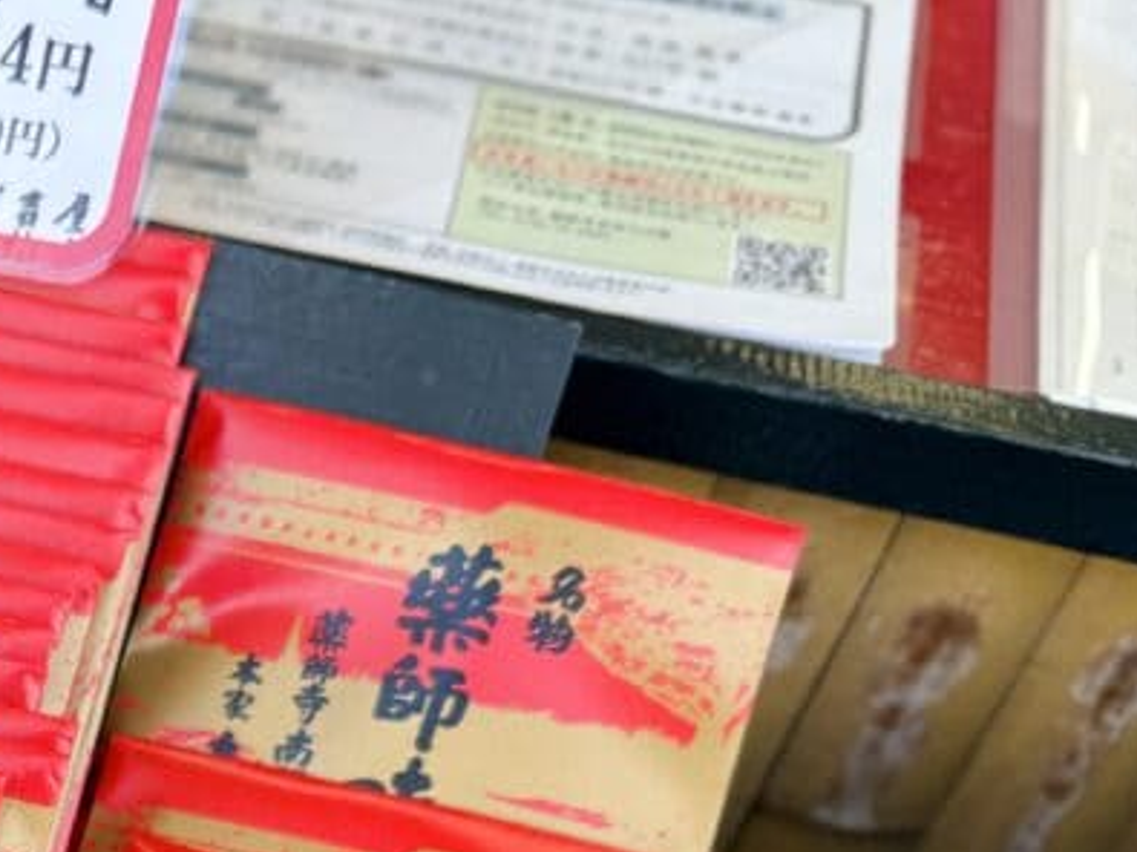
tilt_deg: -50.0
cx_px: -435
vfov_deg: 18.9
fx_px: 2397
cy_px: 1059
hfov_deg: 23.0
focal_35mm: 73
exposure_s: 1/622
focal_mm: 6.76
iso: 80
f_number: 1.78
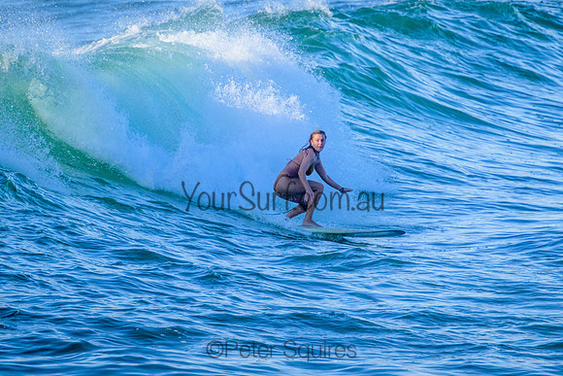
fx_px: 15051
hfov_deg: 2.1
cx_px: 318
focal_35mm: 962
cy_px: 150
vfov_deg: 1.4
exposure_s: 1/2000
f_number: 11
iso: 2000
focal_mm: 800
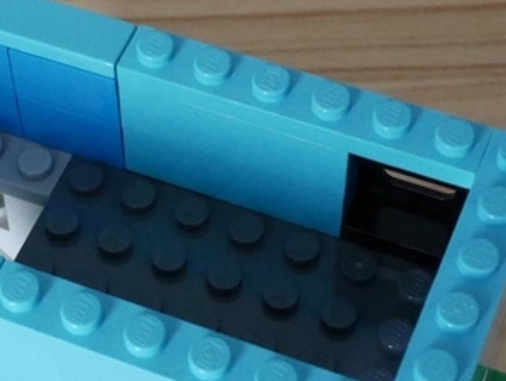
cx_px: 132
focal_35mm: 107
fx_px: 1566
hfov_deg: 18.3
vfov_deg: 13.8
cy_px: 245
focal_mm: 20
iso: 3200
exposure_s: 1/60
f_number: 9
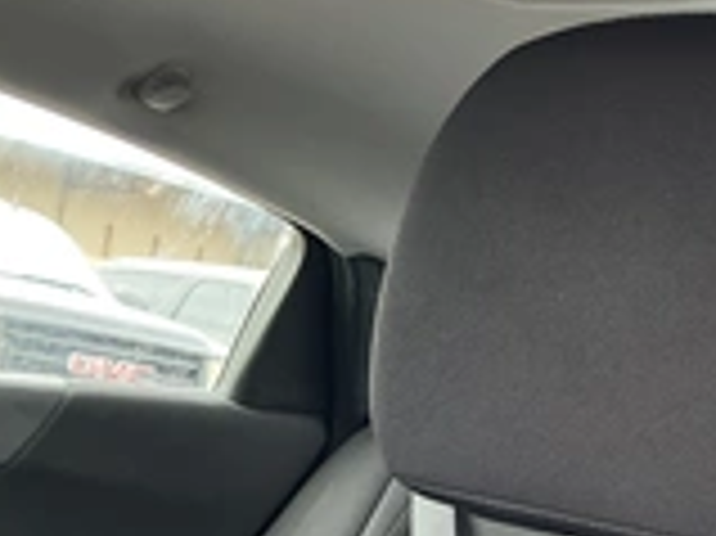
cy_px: 464
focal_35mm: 73
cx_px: 730
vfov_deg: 19.8
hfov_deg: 25.3
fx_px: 1509
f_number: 1.8
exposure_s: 1/88
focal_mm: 3
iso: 64
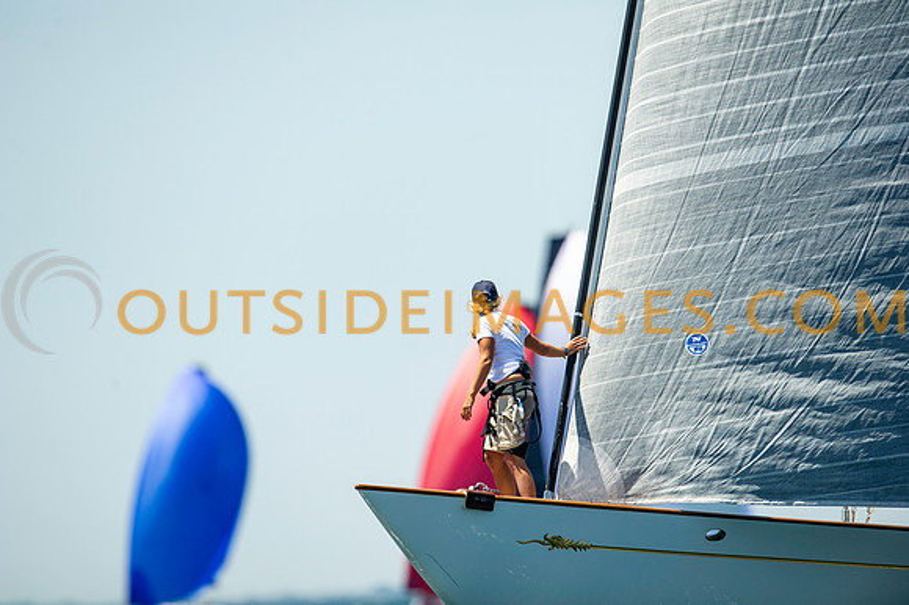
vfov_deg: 2.3
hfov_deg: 3.4
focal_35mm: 600
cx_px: 454
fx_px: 15141
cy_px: 302
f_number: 5
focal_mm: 600
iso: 400
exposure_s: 1/3200
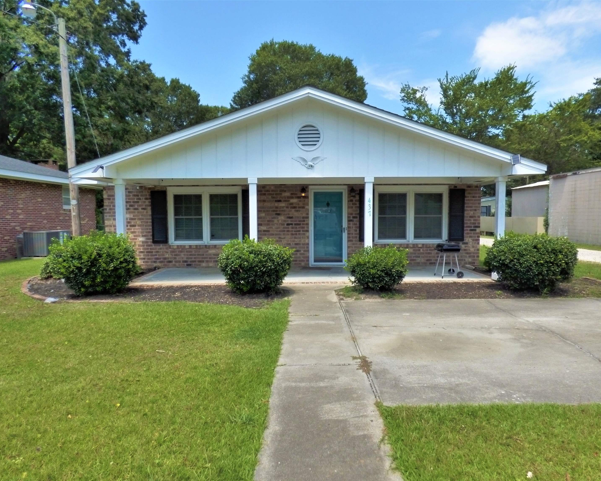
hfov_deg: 77.6
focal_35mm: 21
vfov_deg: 65.5
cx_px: 309
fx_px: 374
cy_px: 242
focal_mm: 3.58
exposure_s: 1/1600
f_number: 2.8
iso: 400
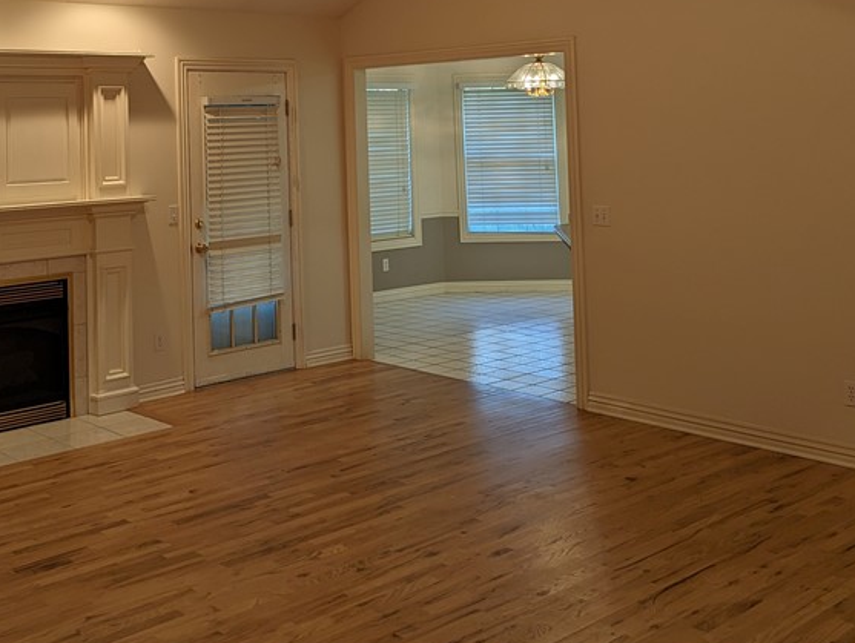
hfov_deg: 42.6
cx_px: 326
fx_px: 1088
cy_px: 77
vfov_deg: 31.5
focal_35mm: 44
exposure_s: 1/30
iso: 46
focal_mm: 6.81
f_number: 1.85
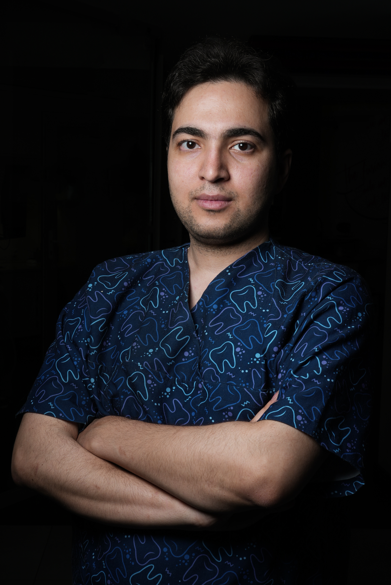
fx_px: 911
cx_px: 196
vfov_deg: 35.6
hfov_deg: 24.2
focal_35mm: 56
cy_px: 292
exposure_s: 1/100
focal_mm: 56
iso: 250
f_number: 22
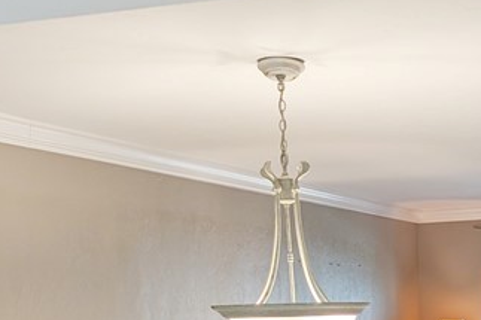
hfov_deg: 24.8
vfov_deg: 16.0
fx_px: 1055
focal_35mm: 79
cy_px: 458
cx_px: 445
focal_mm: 6.9
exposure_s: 1/120
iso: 46
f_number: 1.68
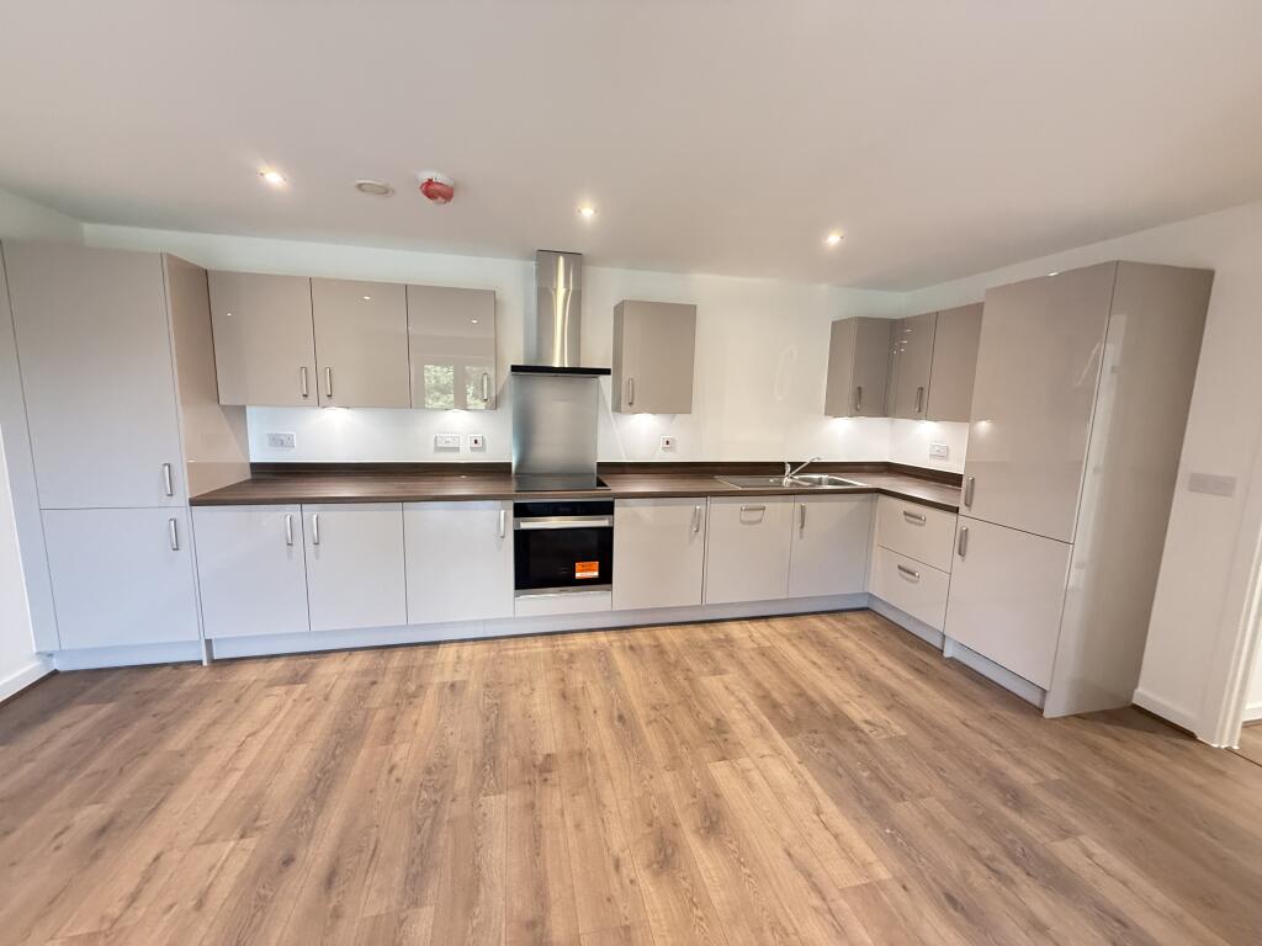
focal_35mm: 14
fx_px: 510
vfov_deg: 85.7
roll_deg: -1.7
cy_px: 473
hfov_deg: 102.1
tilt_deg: -8.0
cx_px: 631
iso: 500
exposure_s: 1/100
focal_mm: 2.22
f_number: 2.2
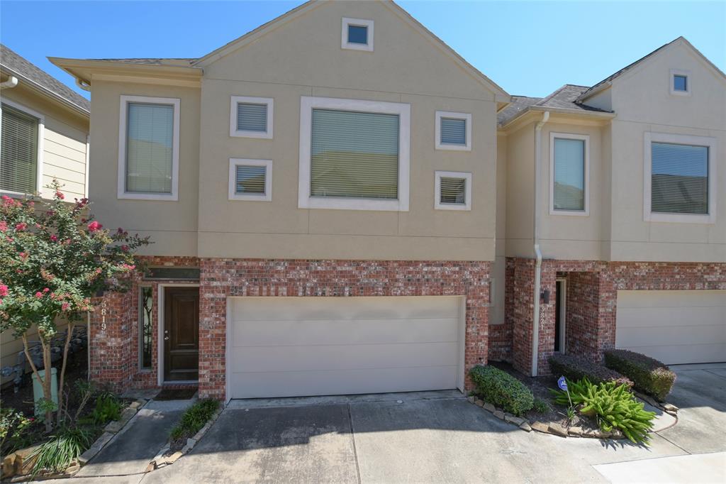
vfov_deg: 77.3
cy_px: 242
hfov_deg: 100.4
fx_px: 302
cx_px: 363
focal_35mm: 15
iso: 100
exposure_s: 1/200
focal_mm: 10
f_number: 7.1
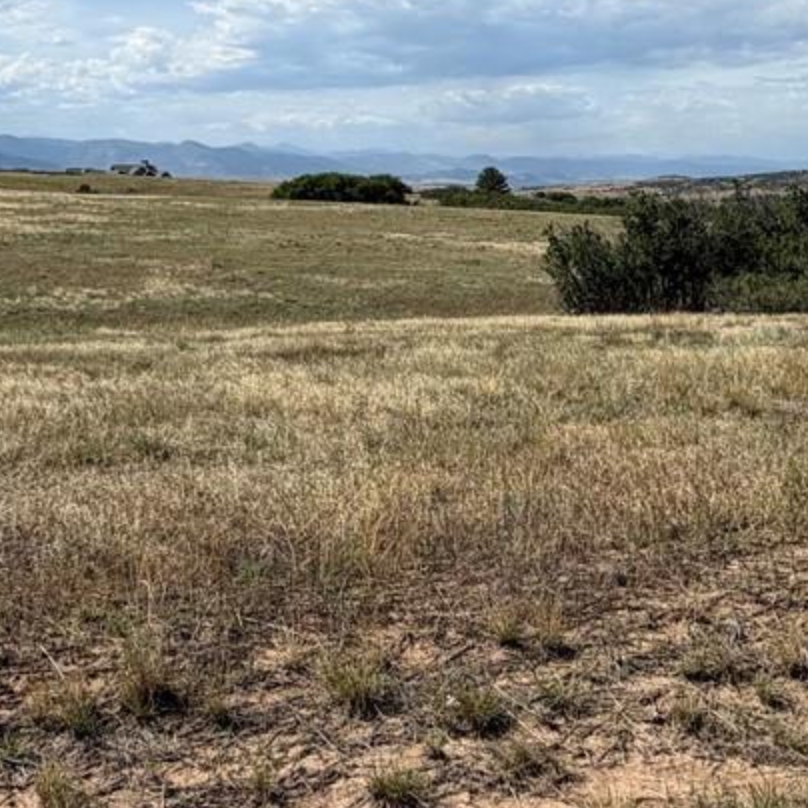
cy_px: 218
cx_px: 530
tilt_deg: -1.6
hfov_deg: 34.4
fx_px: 1294
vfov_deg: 34.1
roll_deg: -0.1
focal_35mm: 49
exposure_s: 1/1368
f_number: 2.2
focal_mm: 2.22
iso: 20
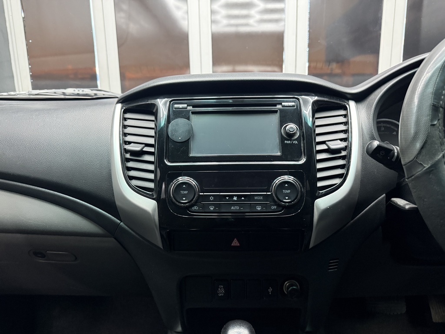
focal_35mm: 24
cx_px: 222
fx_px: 309
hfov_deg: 71.6
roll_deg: +0.5
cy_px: 167
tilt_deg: -11.0
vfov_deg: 56.8
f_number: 1.78
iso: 640
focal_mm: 6.76
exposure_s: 1/60
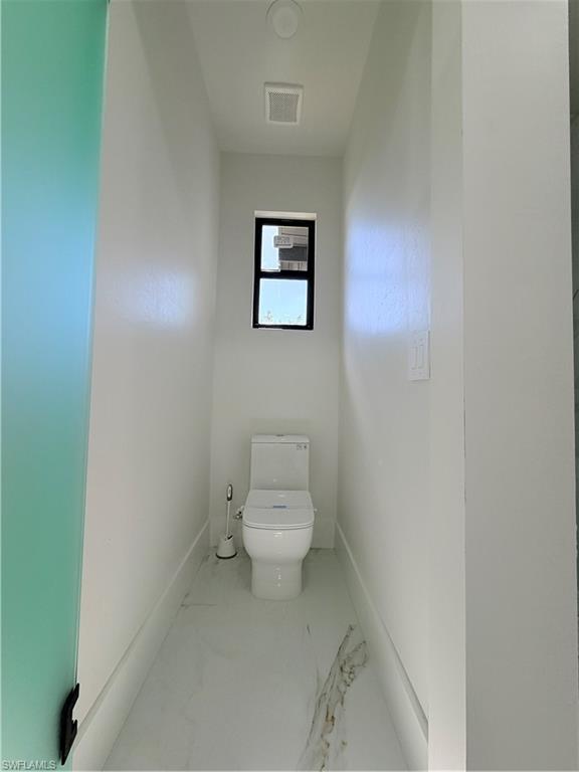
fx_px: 312
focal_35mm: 14
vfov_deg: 102.1
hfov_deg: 85.7
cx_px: 290
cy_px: 386
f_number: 2.2
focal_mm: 2.22
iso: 64
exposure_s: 1/136
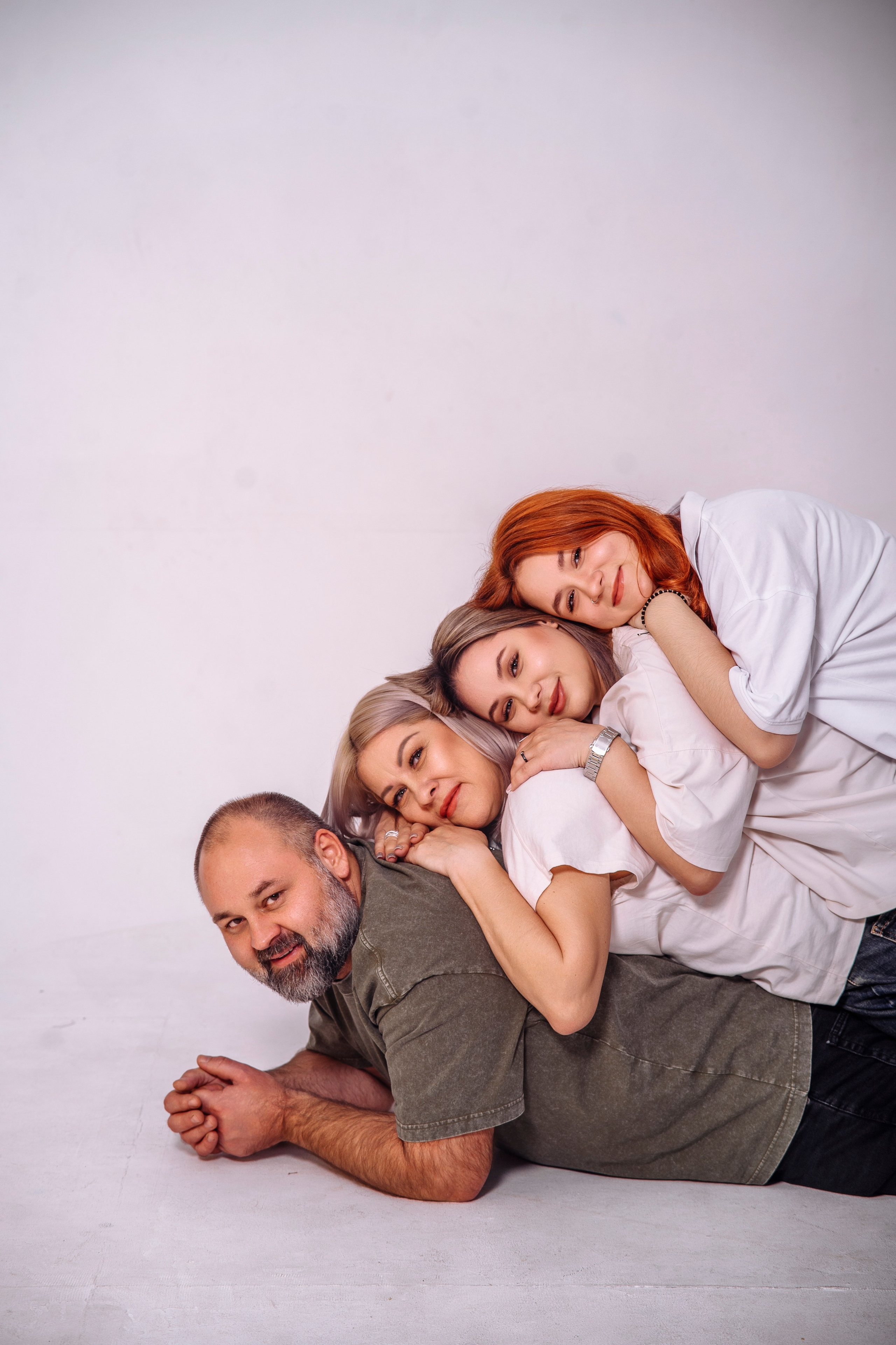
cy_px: 672
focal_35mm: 85
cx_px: 448
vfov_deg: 23.9
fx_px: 3173
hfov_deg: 16.1
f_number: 5
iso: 100
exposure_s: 1/160
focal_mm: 85
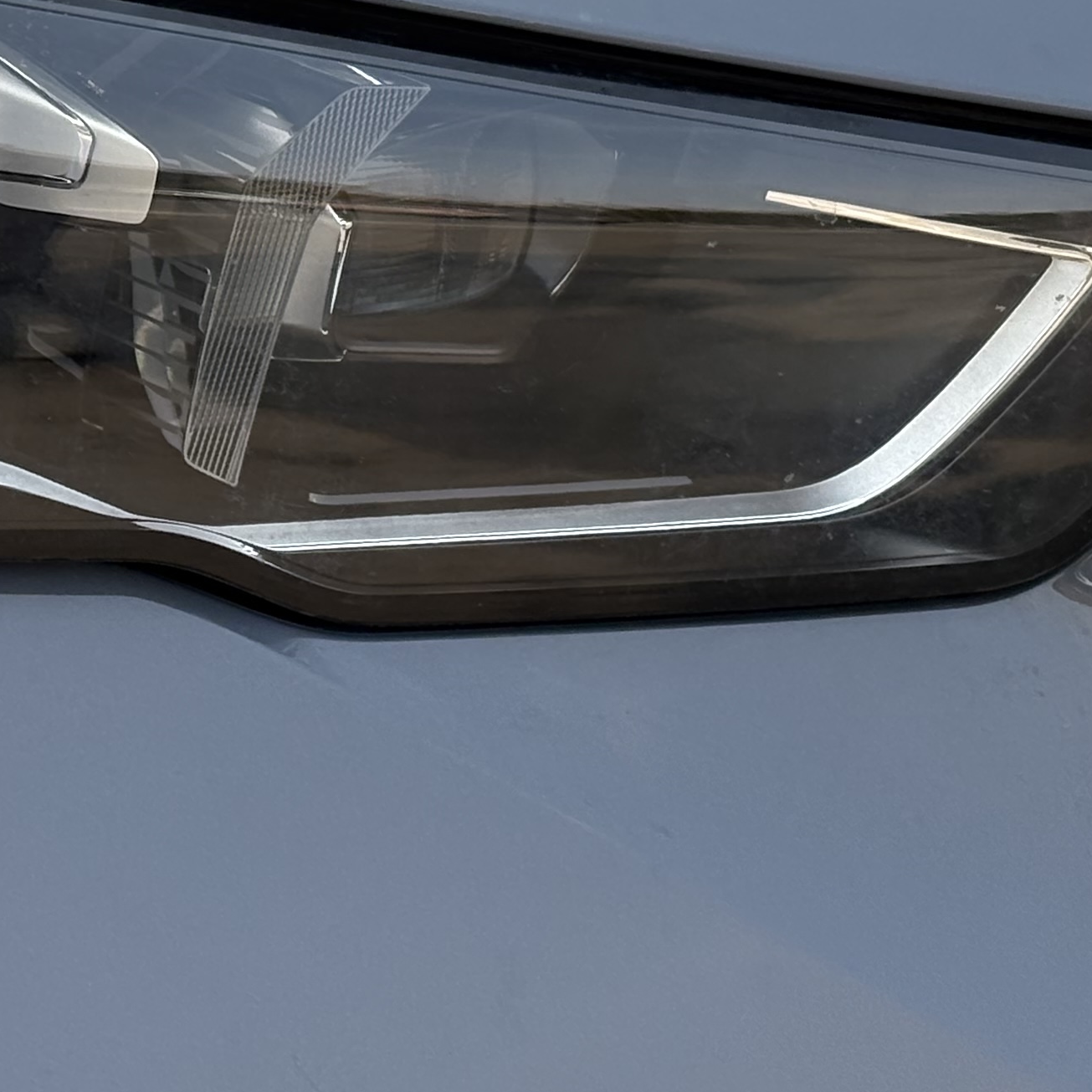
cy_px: 107
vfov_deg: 12.2
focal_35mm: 142
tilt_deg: -15.7
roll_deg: +0.5
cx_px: -64
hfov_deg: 12.1
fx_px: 5068
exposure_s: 1/1393
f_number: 1.6
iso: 32
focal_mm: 5.96
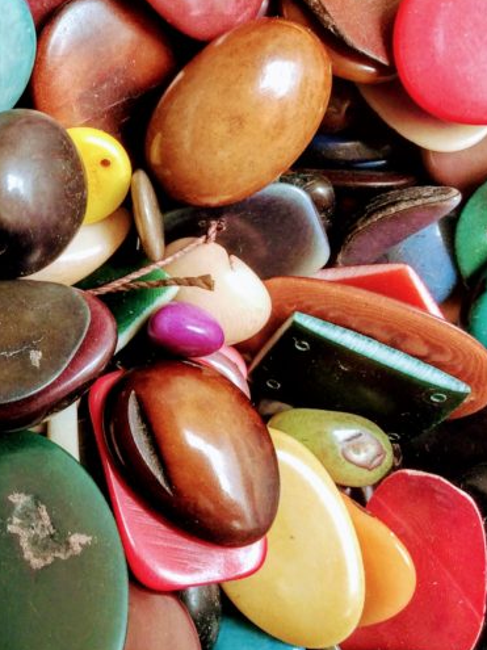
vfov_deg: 32.0
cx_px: -159
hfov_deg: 21.8
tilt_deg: -85.5
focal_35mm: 60
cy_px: 234
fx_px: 1126
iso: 40
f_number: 2.2
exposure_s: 1/40
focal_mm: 4.15
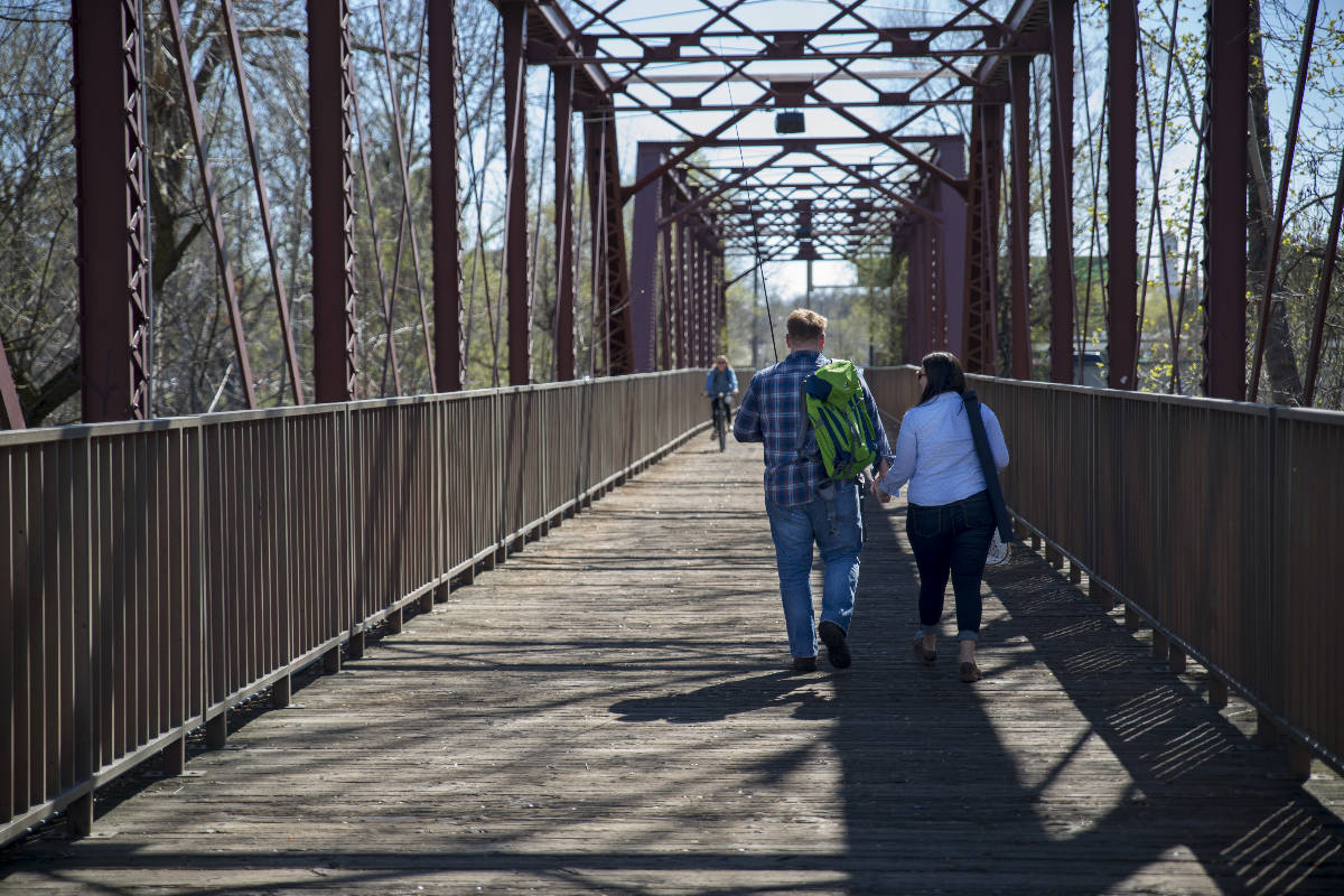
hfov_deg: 28.8
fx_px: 2613
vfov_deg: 19.5
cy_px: 448
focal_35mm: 70
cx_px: 672
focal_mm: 70
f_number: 2.8
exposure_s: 1/400
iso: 50
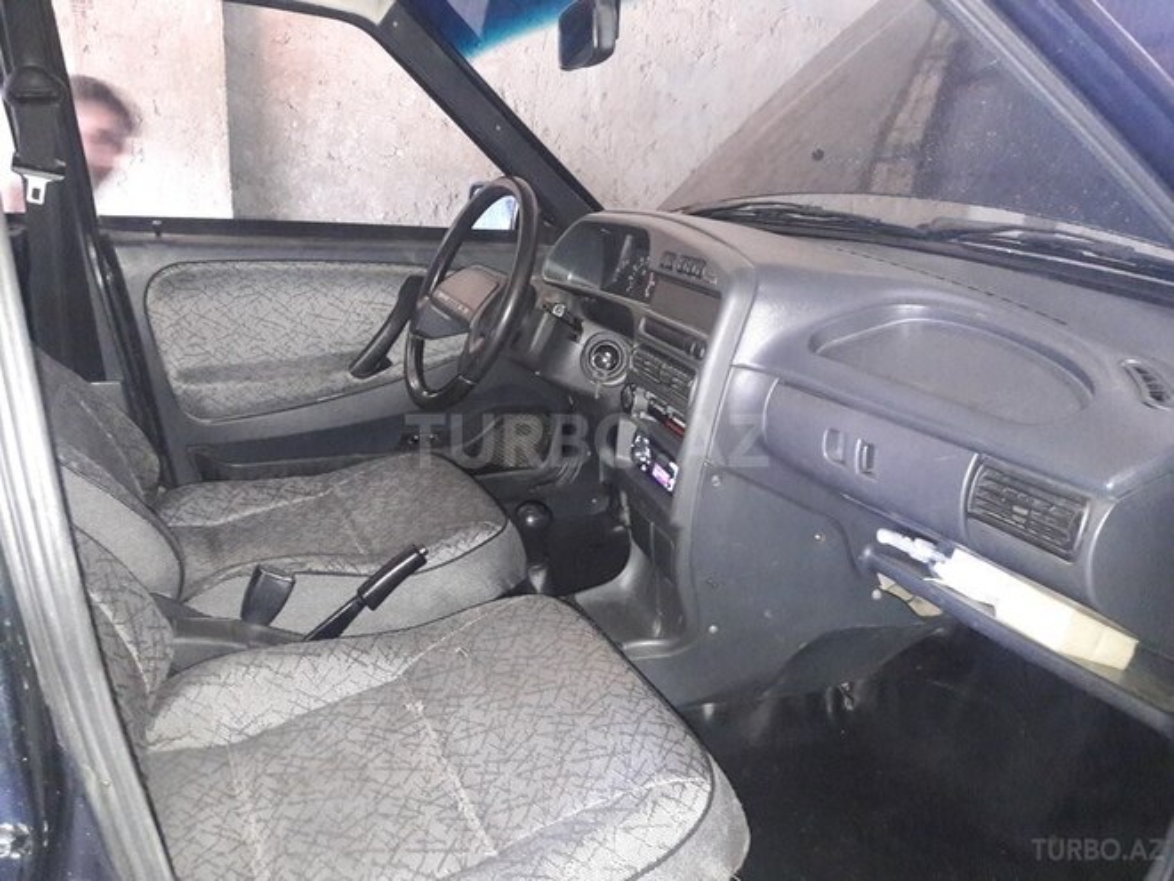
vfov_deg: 49.7
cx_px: 587
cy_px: 440
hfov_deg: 63.4
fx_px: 950
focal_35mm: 28
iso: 500
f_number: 1.9
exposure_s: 1/17
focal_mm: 3.7
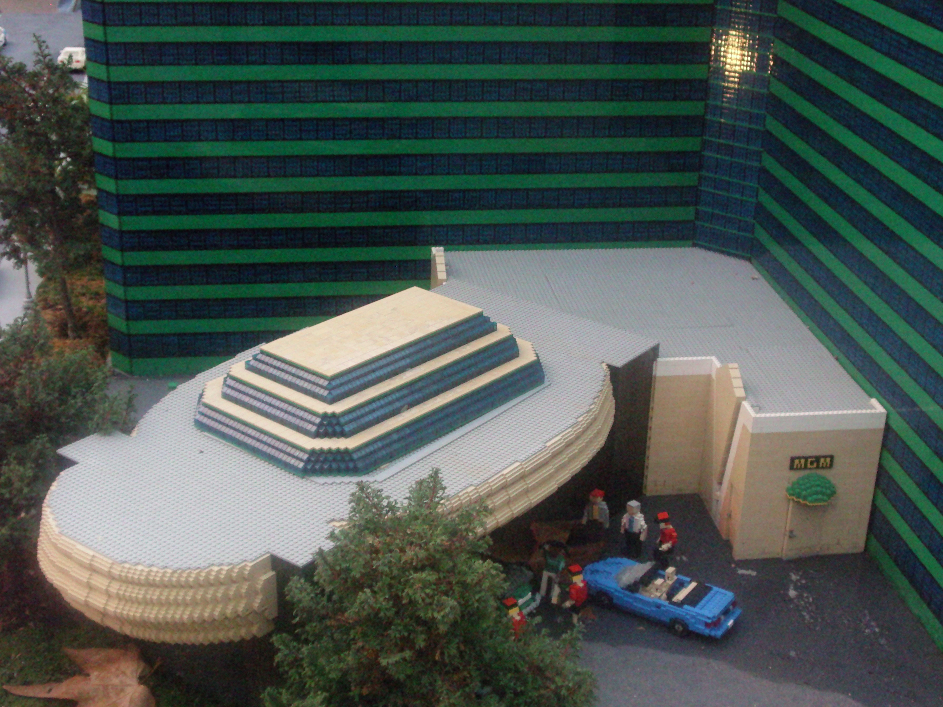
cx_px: 472
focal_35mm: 56
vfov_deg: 26.1
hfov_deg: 34.3
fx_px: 1526
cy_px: 354
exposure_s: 1/60
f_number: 3.8
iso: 1000
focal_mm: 9.4
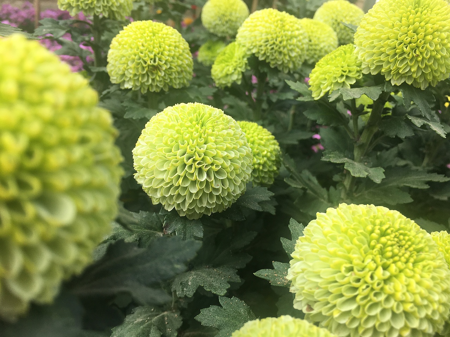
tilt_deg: -21.9
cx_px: 225
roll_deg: -8.7
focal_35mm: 29
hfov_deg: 61.7
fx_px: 377
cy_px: 168
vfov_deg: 48.2
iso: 25
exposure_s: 1/217
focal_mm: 4.15
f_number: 2.2
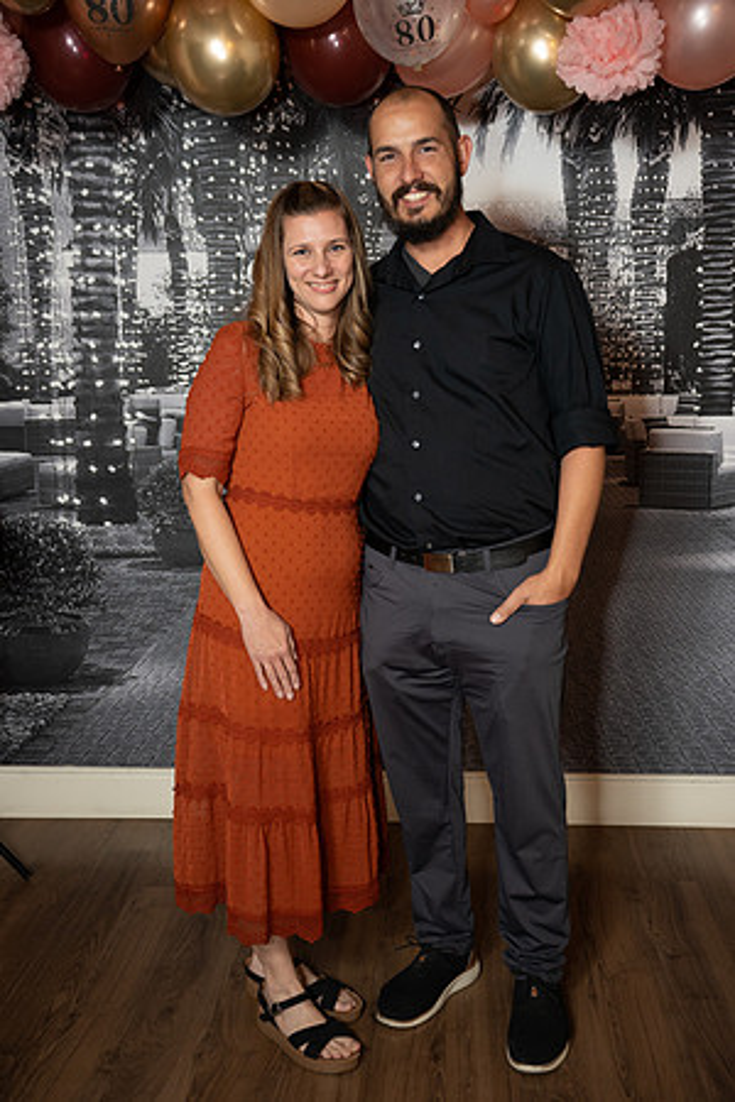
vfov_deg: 45.7
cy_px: 551
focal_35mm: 43
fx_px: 1308
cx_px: 368
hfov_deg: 31.4
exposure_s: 1/160
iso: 1000
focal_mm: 42.7
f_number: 2.8
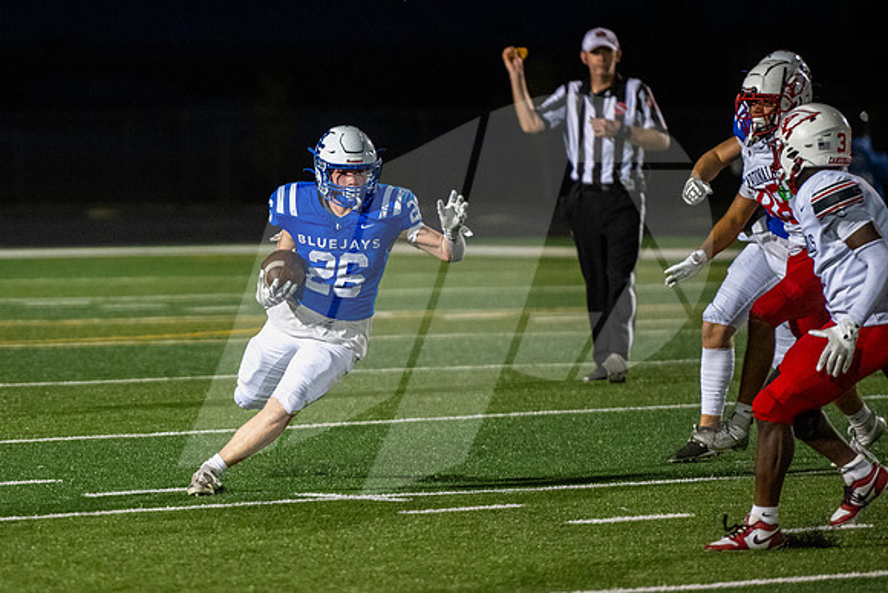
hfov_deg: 6.5
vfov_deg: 4.3
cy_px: 315
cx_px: 186
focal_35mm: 318
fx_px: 7834
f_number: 2.8
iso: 5000
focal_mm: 200
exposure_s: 1/1250
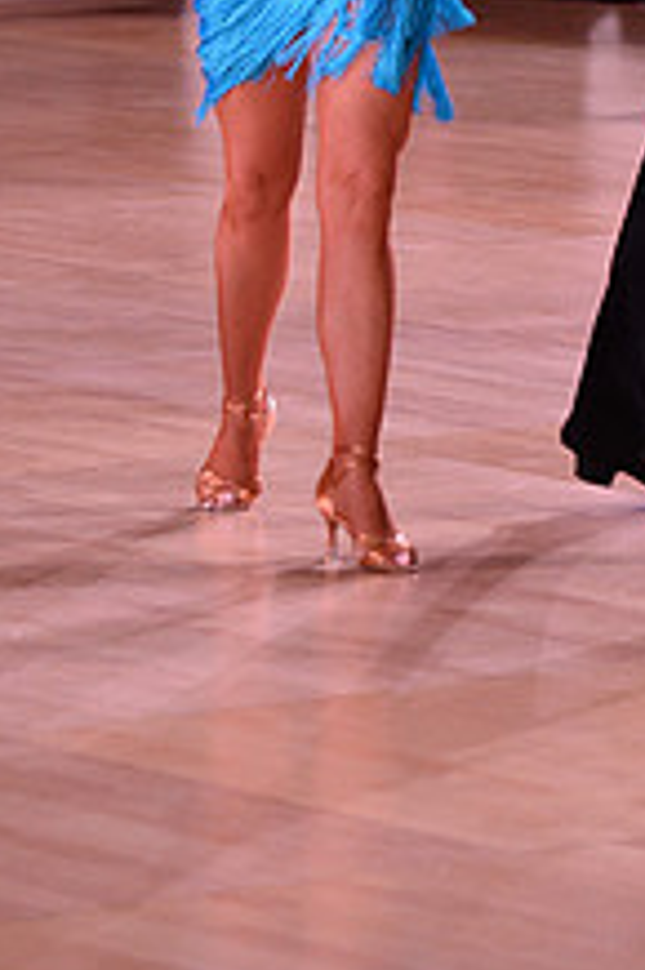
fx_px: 8586
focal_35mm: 319
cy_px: -174
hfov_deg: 4.3
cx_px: 527
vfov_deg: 6.4
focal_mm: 120
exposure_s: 1/250
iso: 1600
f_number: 4
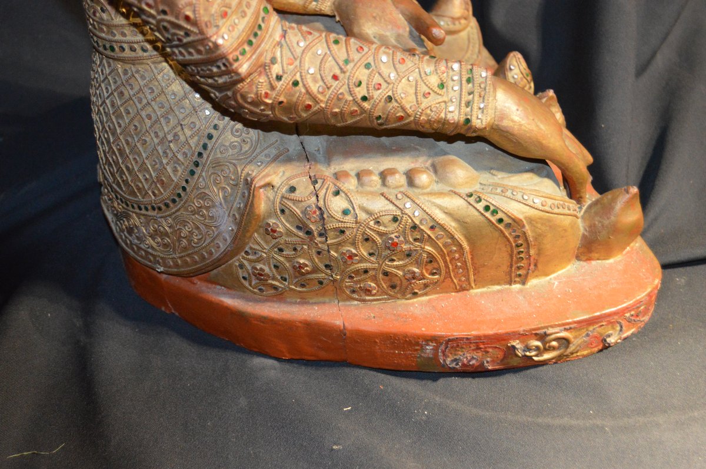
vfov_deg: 28.9
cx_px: 353
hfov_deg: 42.4
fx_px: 911
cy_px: 234
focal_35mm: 46
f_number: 4.2
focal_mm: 31
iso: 2800
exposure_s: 1/60
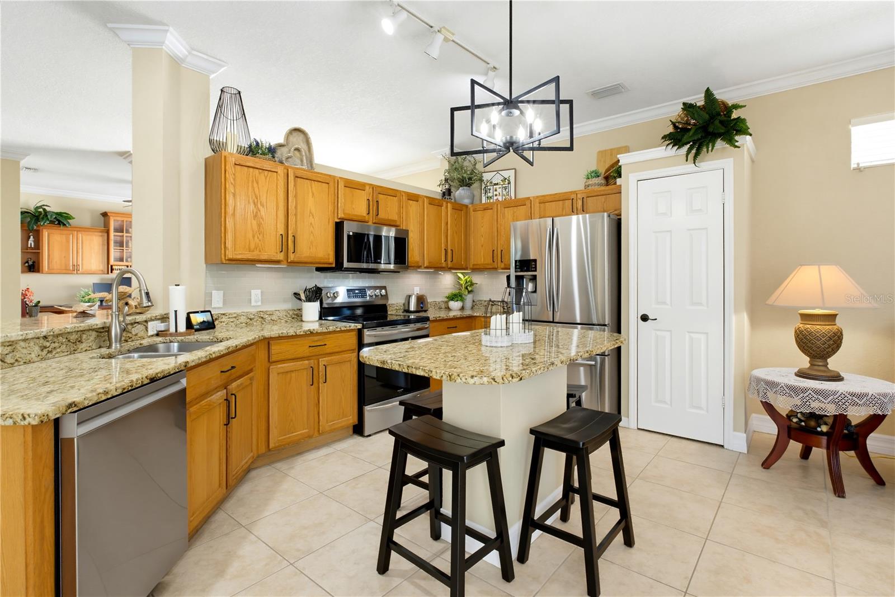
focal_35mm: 16
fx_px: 410
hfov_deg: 95.0
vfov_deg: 72.1
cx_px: 448
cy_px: 298
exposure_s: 1/6
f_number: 13
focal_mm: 11
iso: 2000
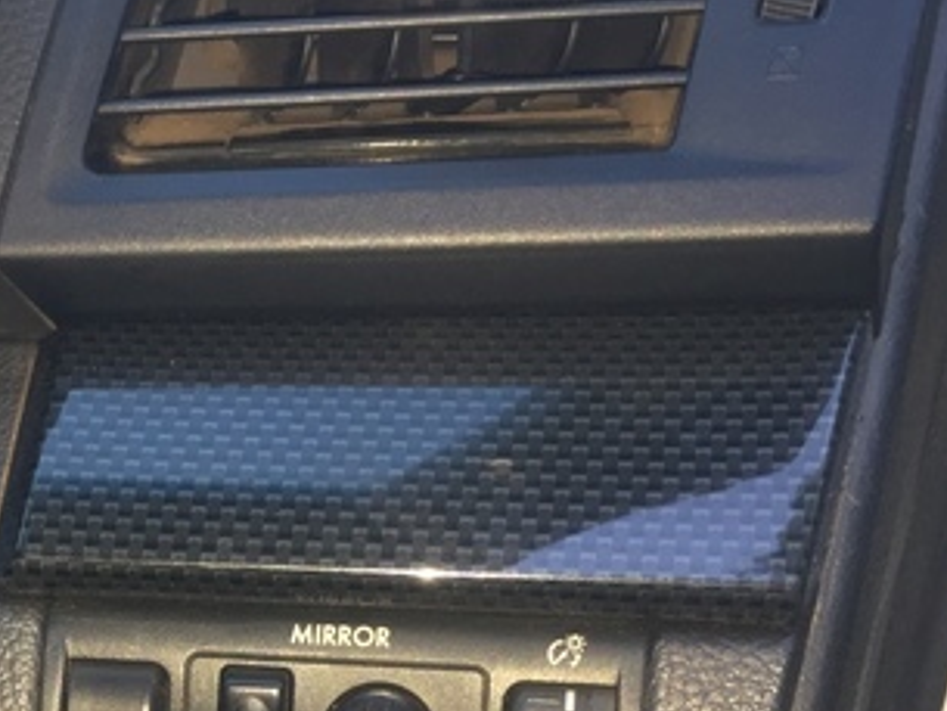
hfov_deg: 24.5
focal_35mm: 76
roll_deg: -1.5
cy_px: 826
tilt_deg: -27.2
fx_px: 2080
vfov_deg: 18.5
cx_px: -3
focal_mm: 4.15
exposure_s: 1/20
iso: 50
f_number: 2.2
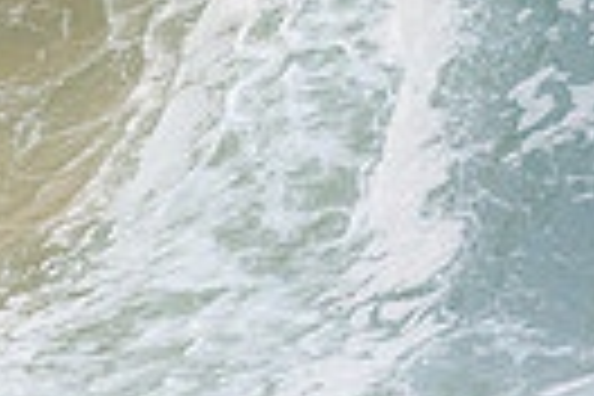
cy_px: 146
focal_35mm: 3291
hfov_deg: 0.6
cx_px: -675
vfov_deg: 0.4
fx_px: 54297
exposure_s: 1/1000
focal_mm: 500
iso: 280
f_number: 5.6
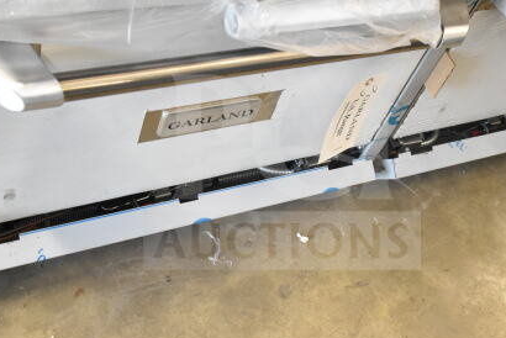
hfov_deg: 34.4
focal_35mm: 58
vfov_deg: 23.4
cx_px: 281
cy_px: 172
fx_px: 816
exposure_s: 1/40
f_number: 4
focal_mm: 26
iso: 3600
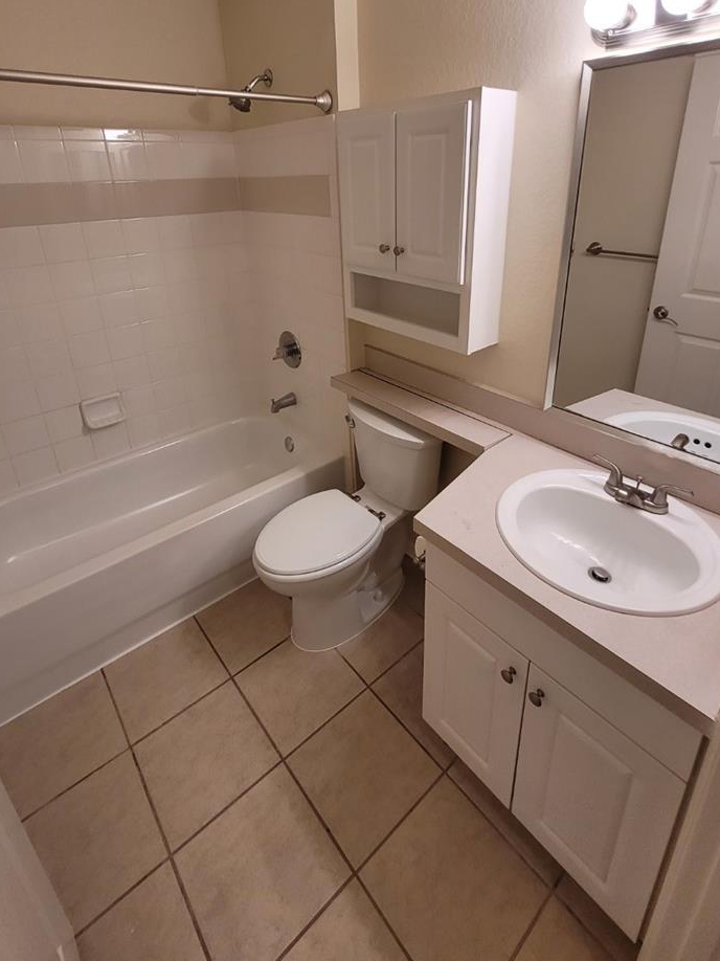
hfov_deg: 74.7
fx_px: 472
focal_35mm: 17
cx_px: 360
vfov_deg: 89.1
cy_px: 358
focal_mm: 1.74
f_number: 2.2
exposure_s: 1/60
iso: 125
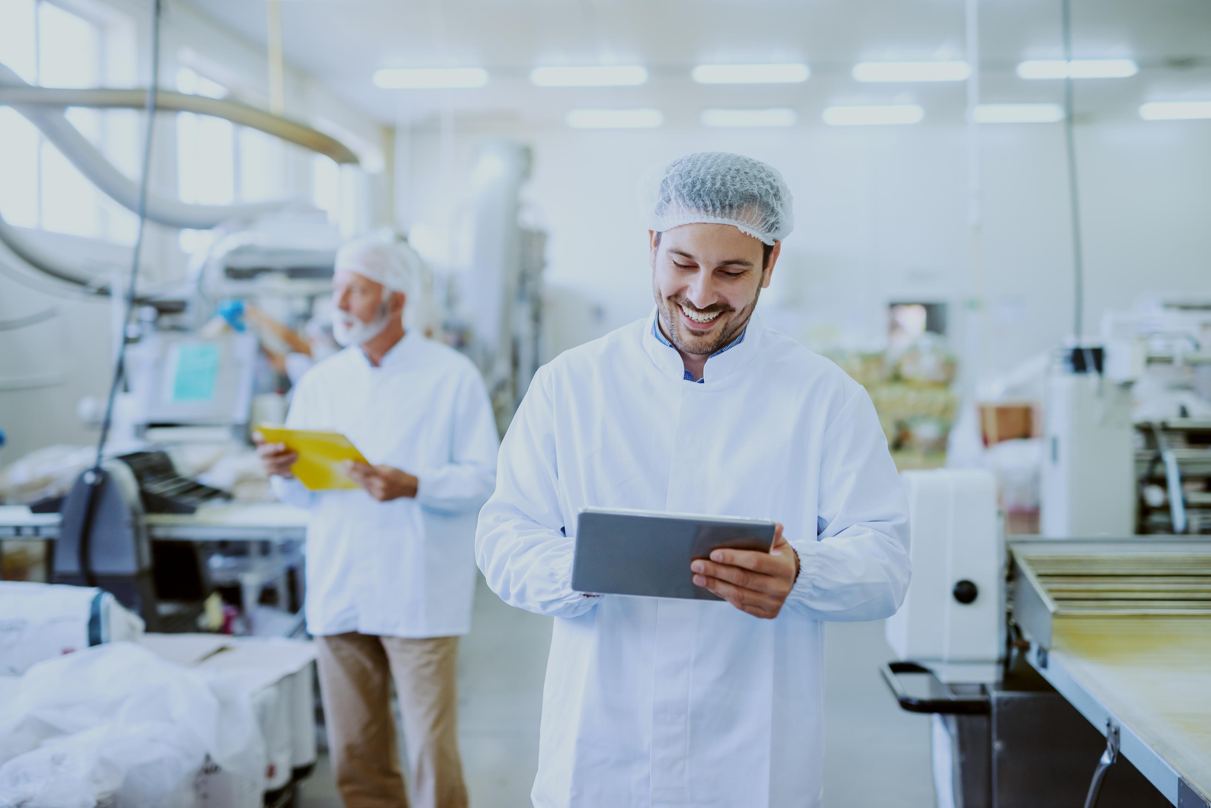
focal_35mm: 50
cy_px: 404
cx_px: 606
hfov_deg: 39.6
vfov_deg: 27.0
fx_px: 1682
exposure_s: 1/250
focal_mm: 50
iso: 400
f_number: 2
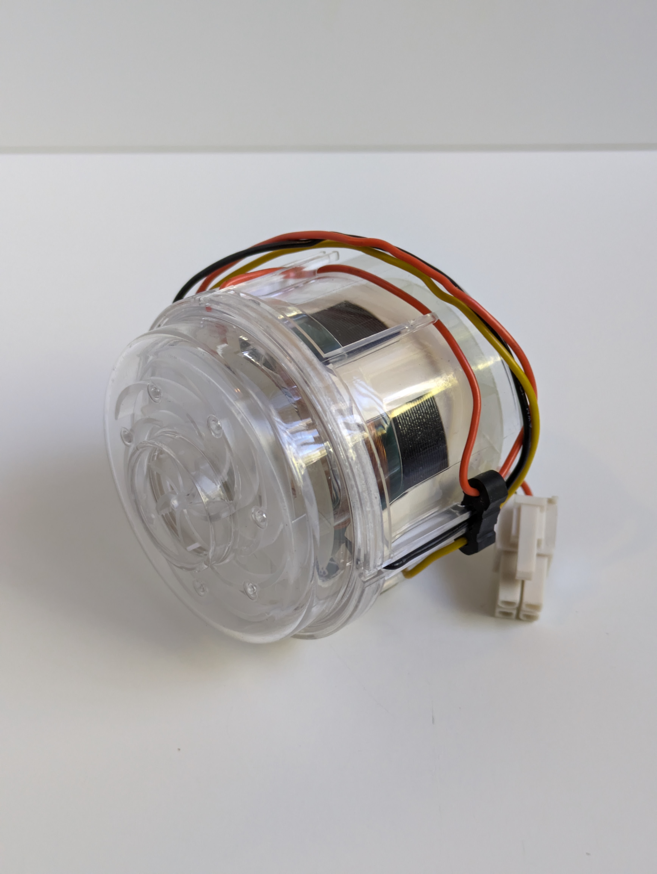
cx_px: 328
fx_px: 1290
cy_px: 437
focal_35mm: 51
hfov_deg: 28.6
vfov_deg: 37.5
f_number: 1.89
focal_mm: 5.43
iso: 228
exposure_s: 1/100
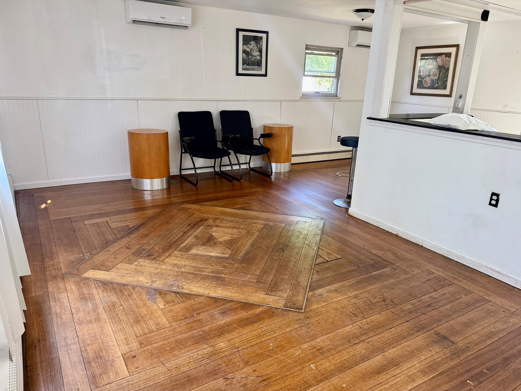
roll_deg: -2.2
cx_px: 266
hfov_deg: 69.4
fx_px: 376
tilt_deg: -16.6
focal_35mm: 25
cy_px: 202
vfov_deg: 54.9
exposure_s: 1/96
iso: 200
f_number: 1.78
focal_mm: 6.76
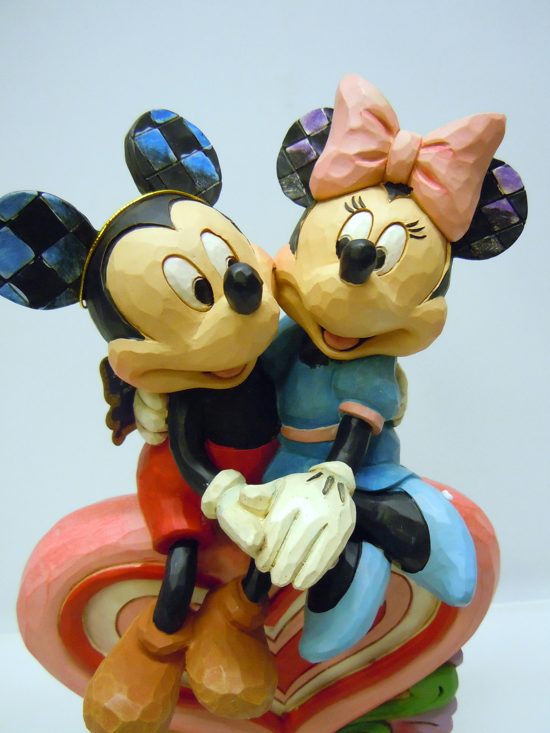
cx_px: 275
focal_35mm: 30
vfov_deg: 60.0
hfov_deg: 46.8
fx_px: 636
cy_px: 366
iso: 800
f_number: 3.5
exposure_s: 1/80
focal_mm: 5.4
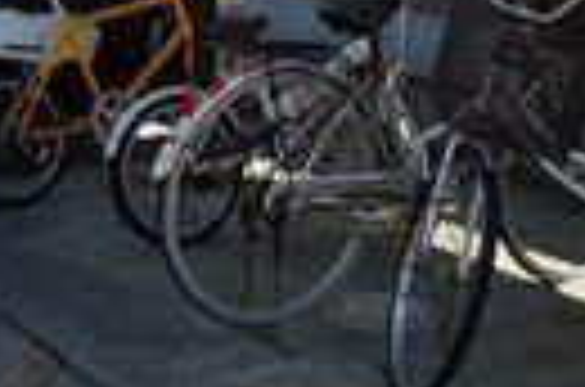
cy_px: -45
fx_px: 1200
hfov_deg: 27.4
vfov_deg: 17.7
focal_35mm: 74
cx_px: 238
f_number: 10
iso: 100
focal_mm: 10
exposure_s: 1/100
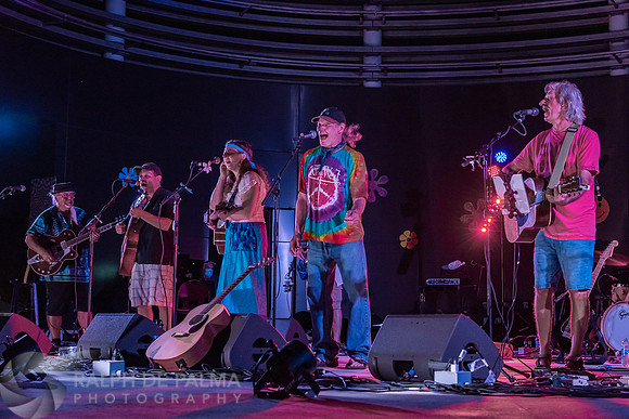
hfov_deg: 35.6
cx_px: 314
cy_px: 210
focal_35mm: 56
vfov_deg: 24.2
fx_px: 979
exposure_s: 1/160
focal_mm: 56
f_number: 5.6
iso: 2500
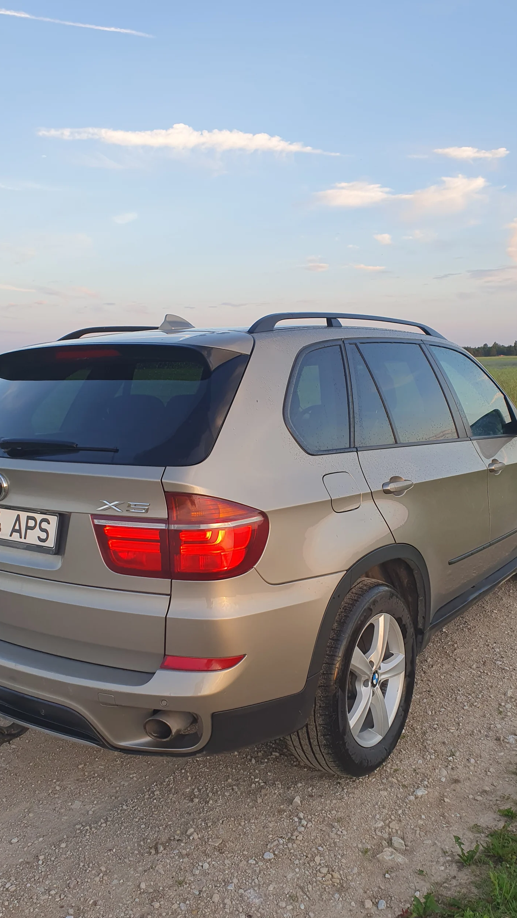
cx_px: 245
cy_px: 455
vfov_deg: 66.1
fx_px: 707
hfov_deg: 40.2
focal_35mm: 29
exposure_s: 1/109
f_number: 2.4
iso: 50
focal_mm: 4.32
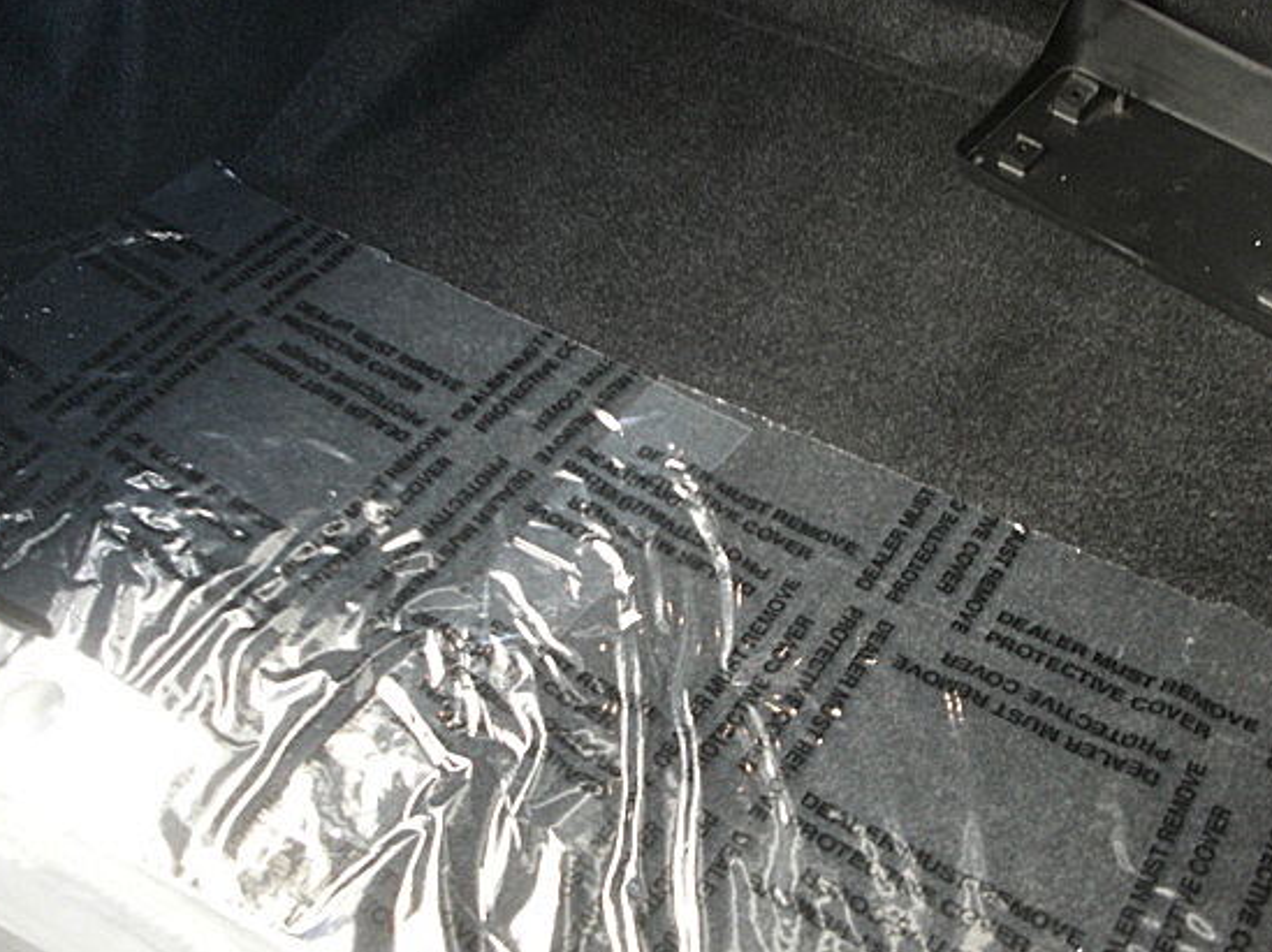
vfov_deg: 34.3
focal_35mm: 42
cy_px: 470
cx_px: 711
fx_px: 1542
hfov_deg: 44.7
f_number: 2.8
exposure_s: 1/125
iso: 200
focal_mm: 6.3
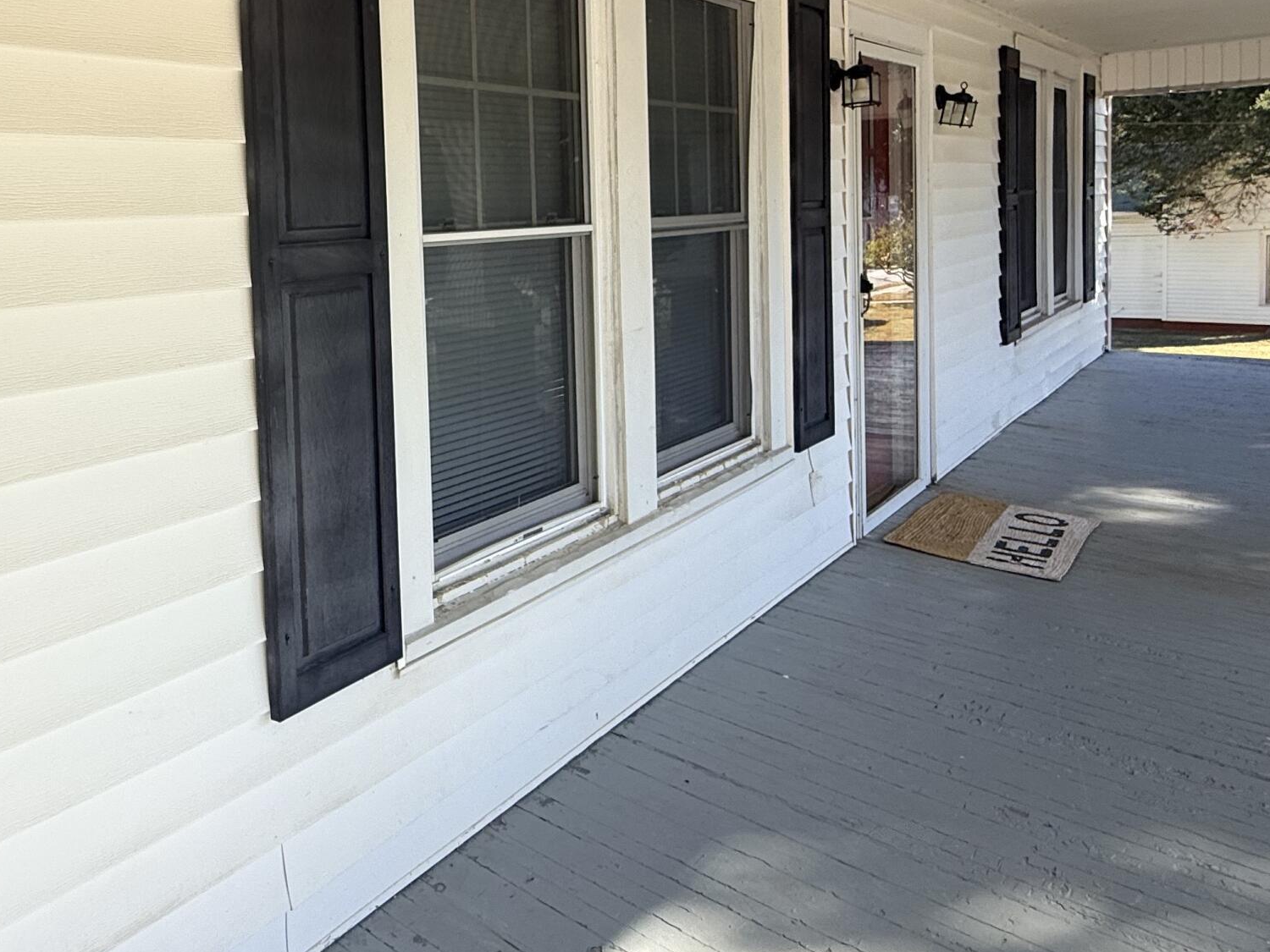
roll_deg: +1.2
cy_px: 271
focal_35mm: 28
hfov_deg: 59.6
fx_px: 1027
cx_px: 298
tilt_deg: -2.5
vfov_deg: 48.3
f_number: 2.2
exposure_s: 1/506
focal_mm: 2.22
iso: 50
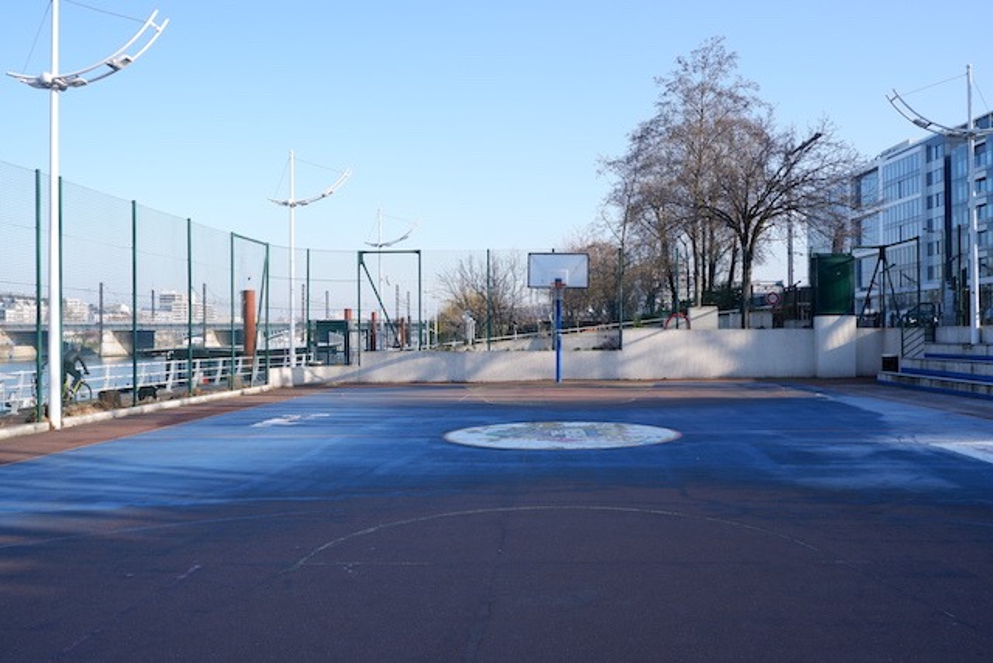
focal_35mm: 29
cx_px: 496
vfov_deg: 45.0
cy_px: 332
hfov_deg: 63.6
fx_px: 800
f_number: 8
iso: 200
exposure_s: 1/210
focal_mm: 19.7
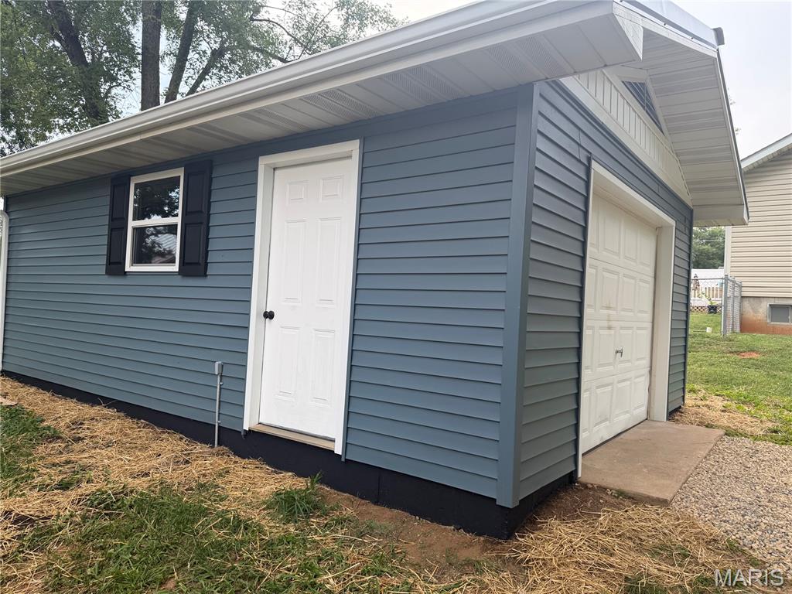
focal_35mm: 24
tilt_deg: -0.5
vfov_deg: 56.8
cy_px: 297
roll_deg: -3.0
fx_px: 549
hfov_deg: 71.6
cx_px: 396
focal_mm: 6.76
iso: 100
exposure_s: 1/484
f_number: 1.78
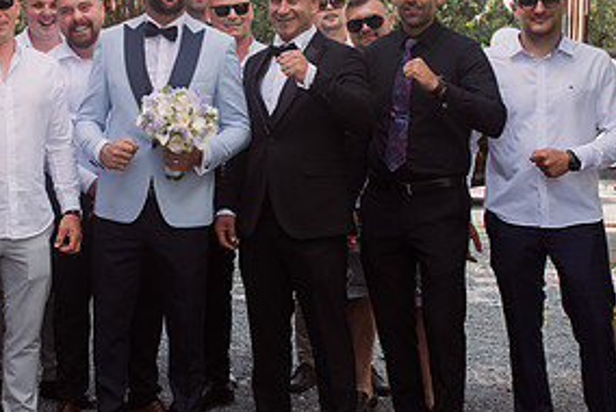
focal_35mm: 79
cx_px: 172
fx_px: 1353
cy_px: 109
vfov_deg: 17.2
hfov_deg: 25.4
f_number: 3.5
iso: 100
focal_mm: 35
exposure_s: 1/400
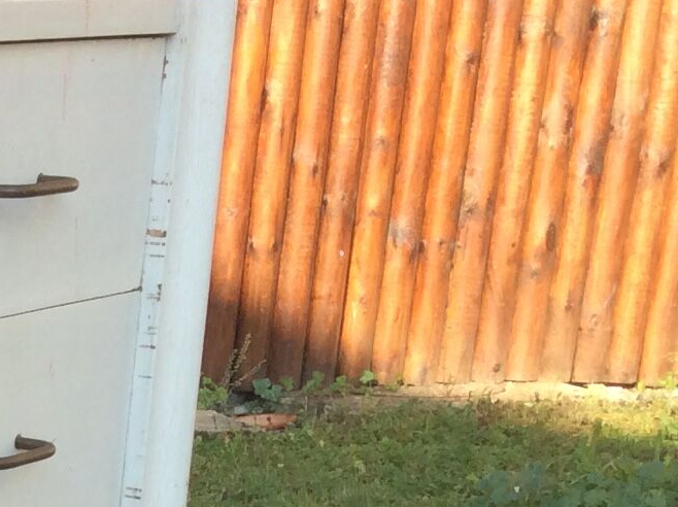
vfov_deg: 11.2
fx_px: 2465
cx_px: -591
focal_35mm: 126
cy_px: 810
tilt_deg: -18.8
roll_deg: +0.2
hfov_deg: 13.8
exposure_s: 1/299
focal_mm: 3.3
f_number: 2.4
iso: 32
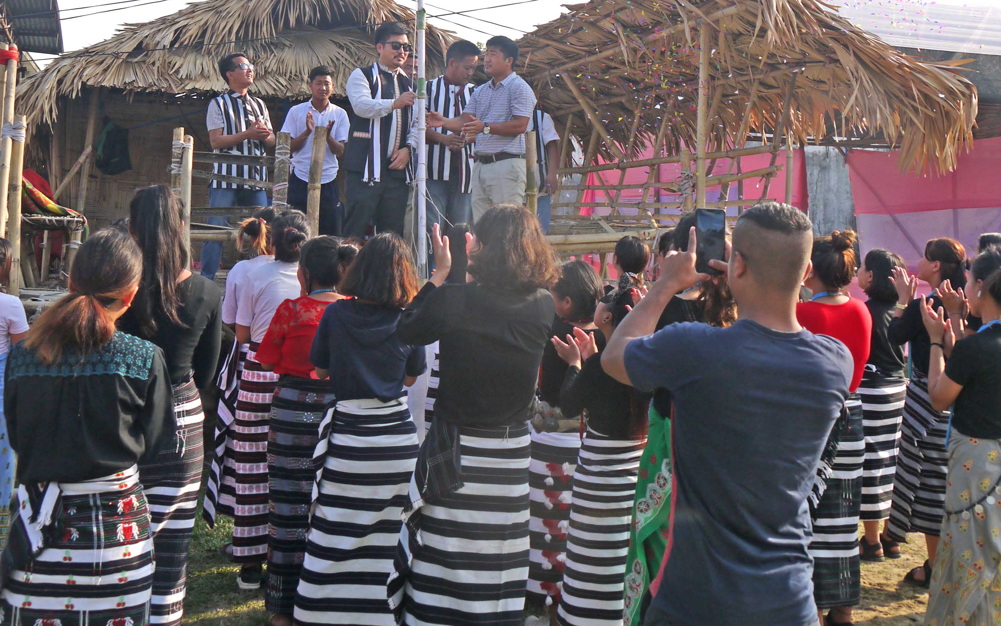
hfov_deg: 41.1
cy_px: 37
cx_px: 492
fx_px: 1337
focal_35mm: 49
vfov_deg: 25.4
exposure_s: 1/320
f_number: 7.1
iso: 160
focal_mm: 17
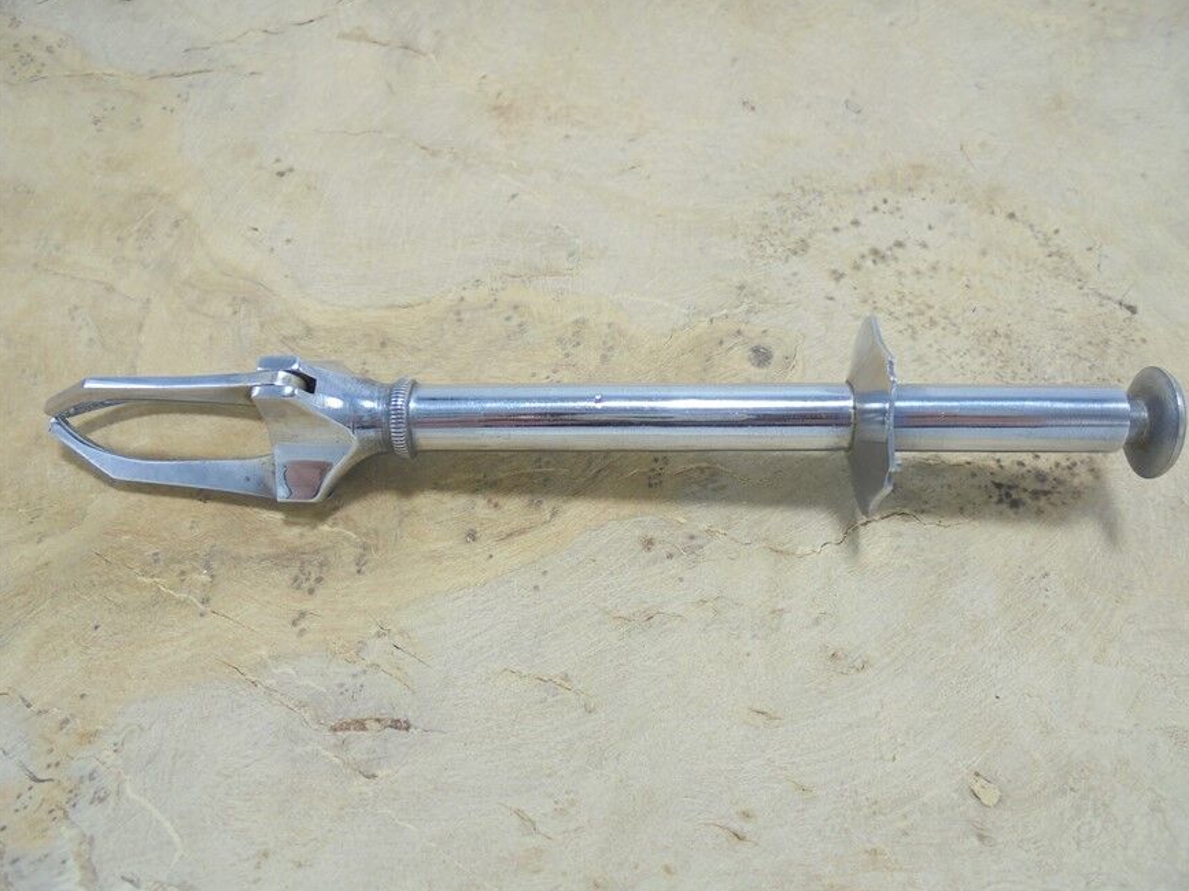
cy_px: 435
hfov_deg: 65.3
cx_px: 610
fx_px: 927
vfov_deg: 51.3
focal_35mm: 27
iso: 100
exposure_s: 1/50
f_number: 3.5
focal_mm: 4.6
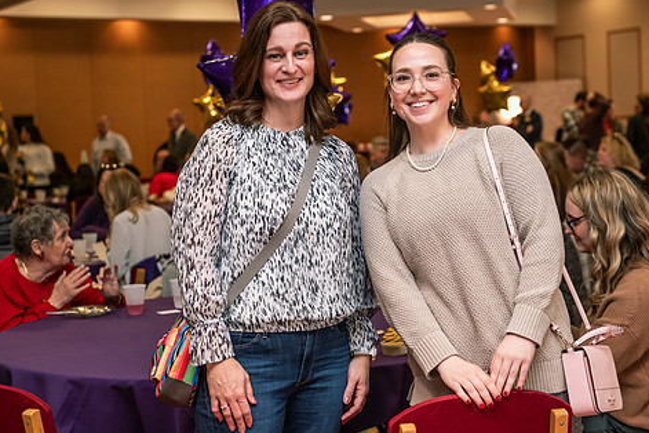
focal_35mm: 69
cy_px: 185
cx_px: 342
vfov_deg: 19.7
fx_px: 1244
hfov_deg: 29.2
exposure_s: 1/125
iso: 1600
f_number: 3.5
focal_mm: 56
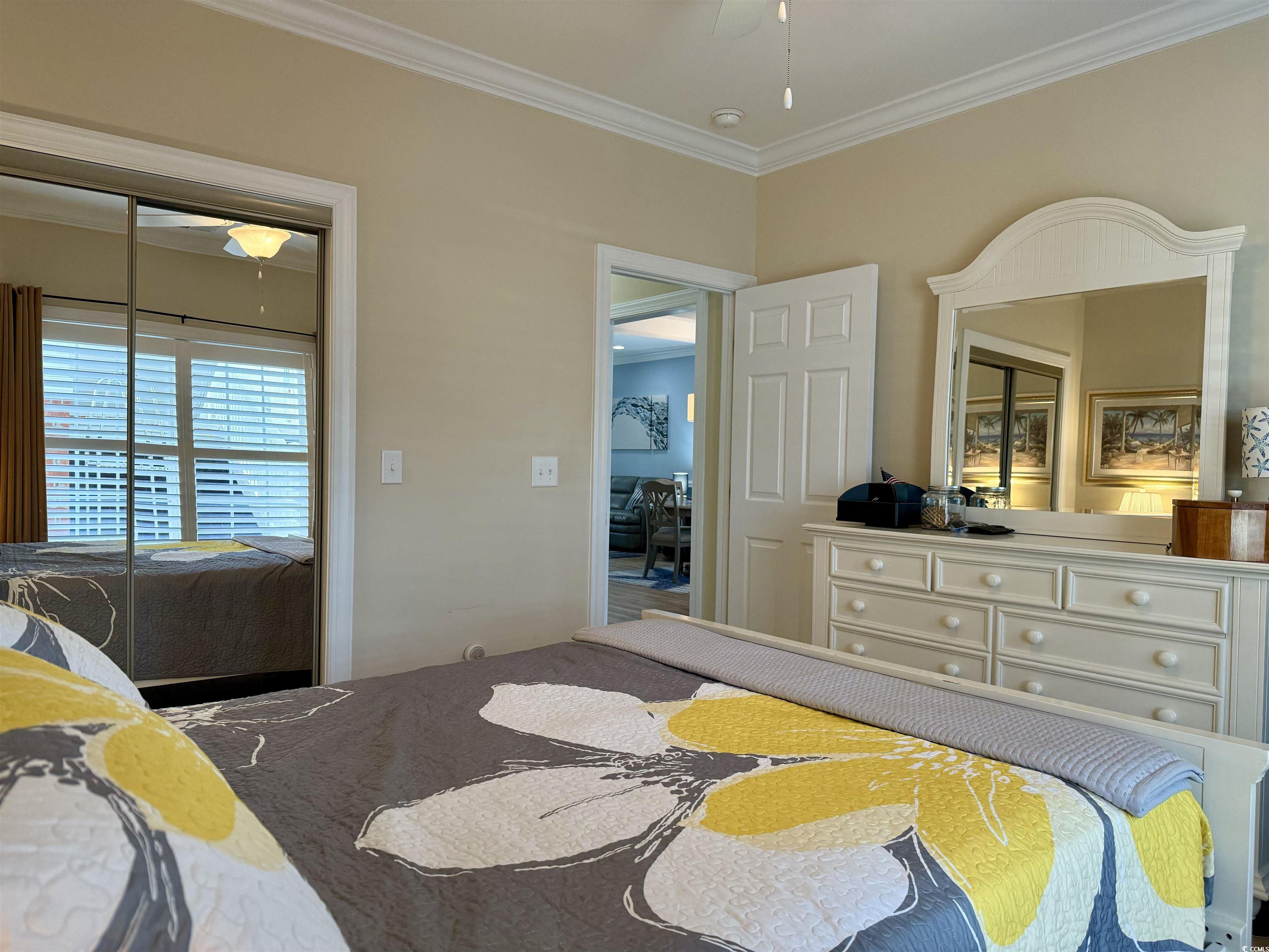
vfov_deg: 56.8
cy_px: 476
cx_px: 634
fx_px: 880
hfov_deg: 71.6
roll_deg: -1.7
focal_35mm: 24
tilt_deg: -1.1
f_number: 1.78
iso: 200
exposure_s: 1/174
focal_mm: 6.76
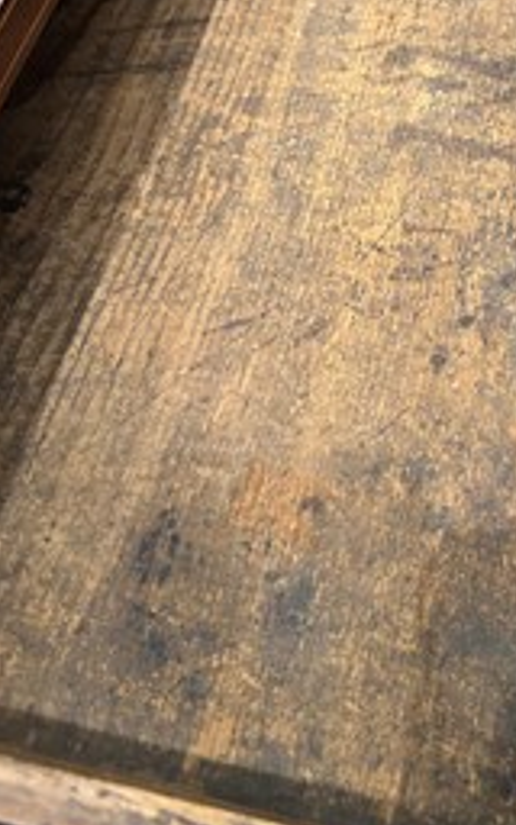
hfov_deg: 28.9
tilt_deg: -59.3
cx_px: 448
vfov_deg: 44.8
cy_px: 216
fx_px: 968
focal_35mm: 43
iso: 400
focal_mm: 5.7
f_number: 1.5
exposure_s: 1/60
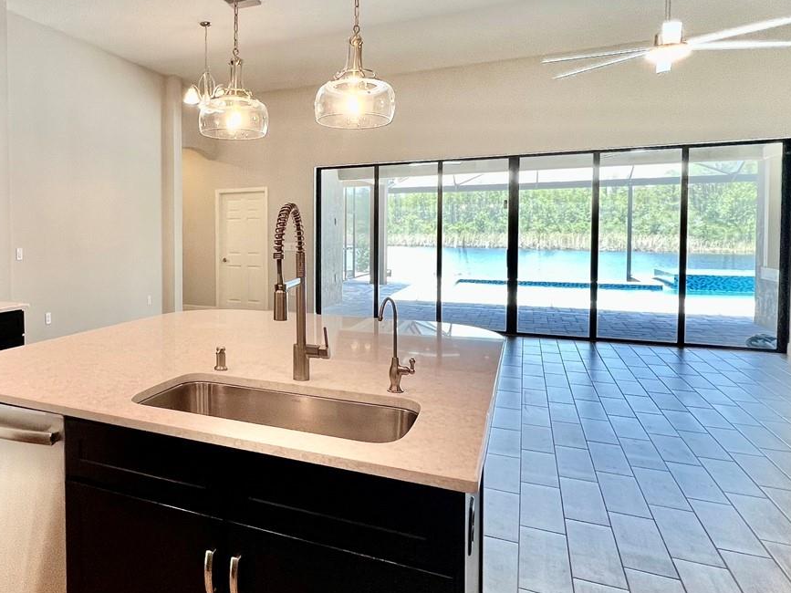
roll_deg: +0.3
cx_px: 197
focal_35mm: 24
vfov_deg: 56.6
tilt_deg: -2.5
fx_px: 548
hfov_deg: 67.1
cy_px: 255
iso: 125
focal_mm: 1.57
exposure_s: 1/120
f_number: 1.8
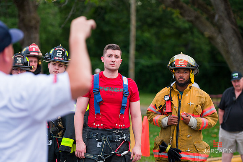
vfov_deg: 11.8
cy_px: 81
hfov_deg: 17.7
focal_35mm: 116
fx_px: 783
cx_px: 122
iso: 500
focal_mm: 116
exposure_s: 1/250
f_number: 3.2
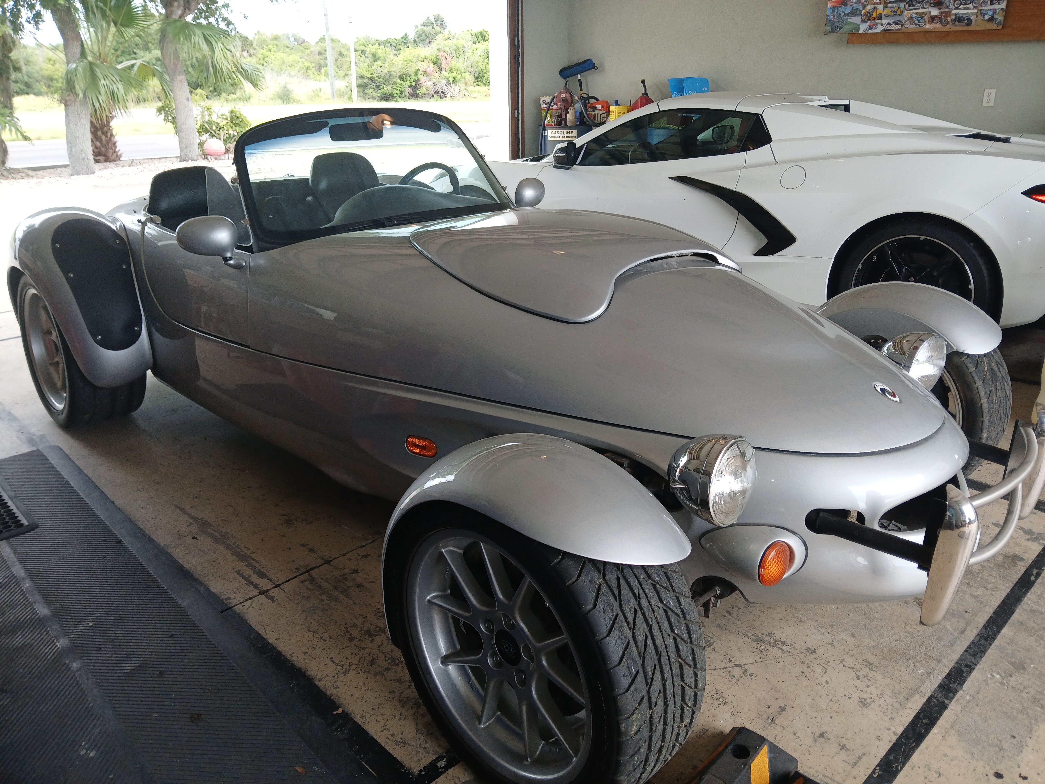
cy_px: 392
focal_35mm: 26
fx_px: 785
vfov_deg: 53.1
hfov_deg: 67.3
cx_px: 522
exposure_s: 1/60
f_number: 1.8
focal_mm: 3.98
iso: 32
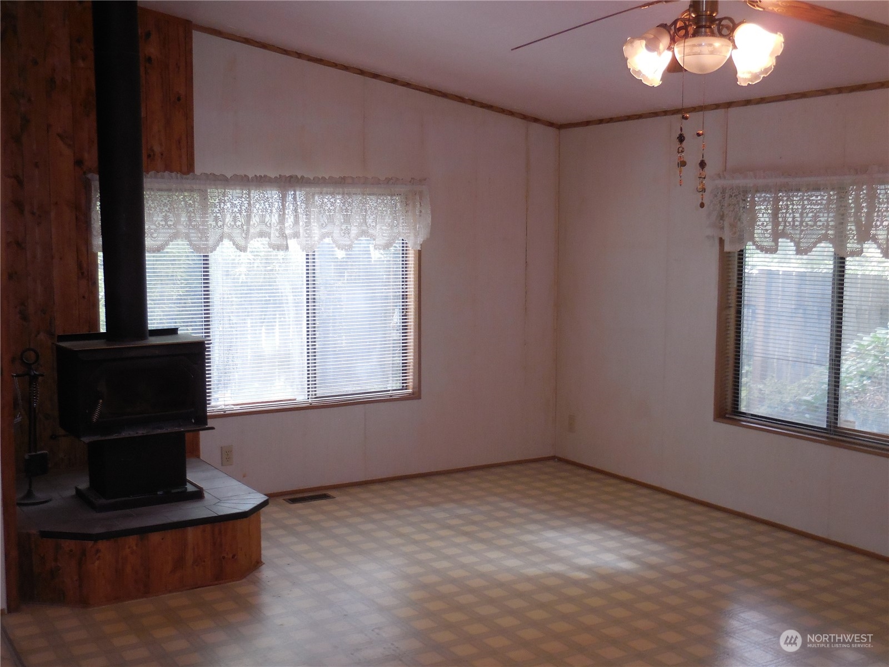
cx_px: 444
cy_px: 334
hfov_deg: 47.9
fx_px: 1002
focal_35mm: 39
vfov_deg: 36.8
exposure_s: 1/30
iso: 280
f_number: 3.9
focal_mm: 7
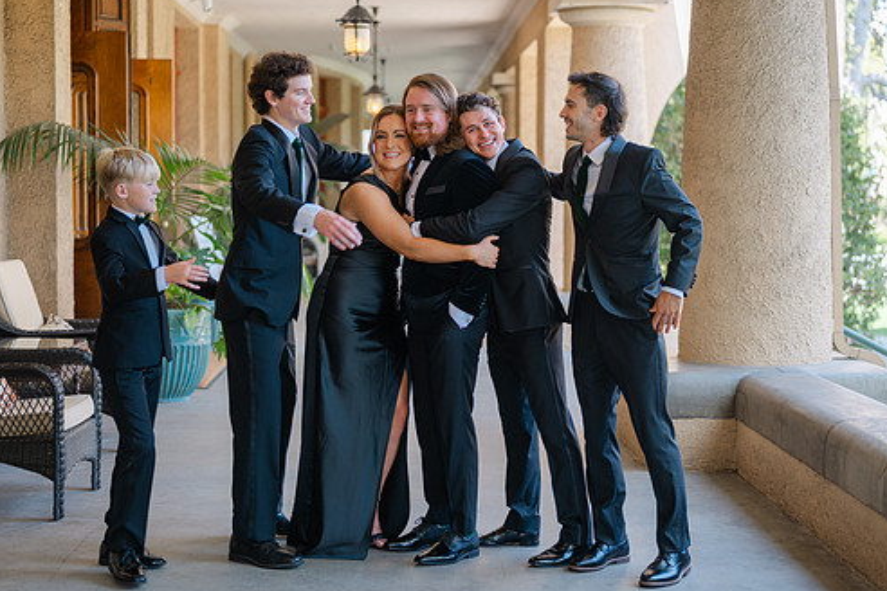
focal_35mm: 60
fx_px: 1478
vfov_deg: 22.6
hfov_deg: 33.4
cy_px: 253
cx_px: 418
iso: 64
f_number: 1.8
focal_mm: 50
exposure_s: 1/160
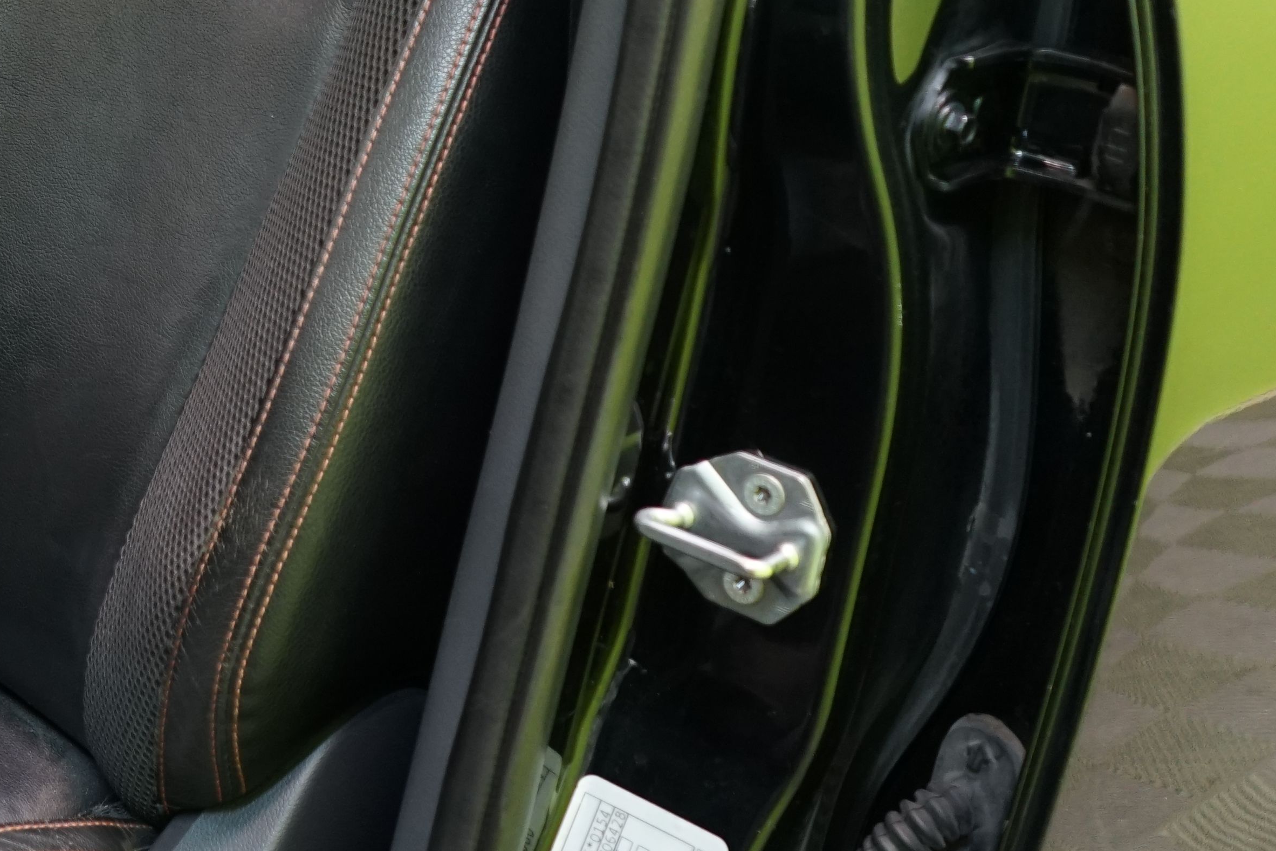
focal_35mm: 71
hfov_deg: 25.5
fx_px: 2516
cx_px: -261
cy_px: 240
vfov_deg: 19.1
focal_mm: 28
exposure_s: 1/30
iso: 1000
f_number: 3.5
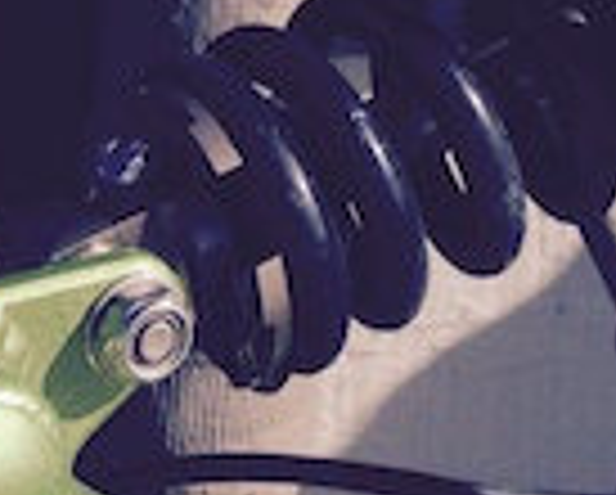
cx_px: 976
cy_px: -819
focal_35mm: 188
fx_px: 3432
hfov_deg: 9.9
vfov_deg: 7.5
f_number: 2.4
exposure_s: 1/3012
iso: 50
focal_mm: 4.12
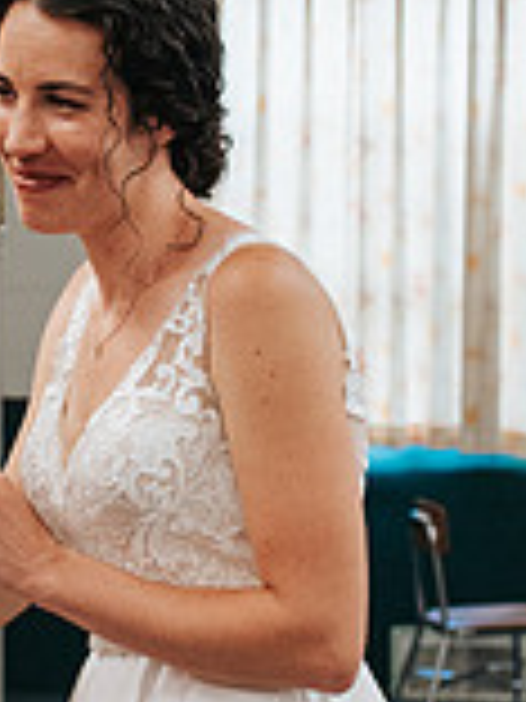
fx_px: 3100
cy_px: 326
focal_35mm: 153
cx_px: -32
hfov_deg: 9.6
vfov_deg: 12.9
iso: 1000
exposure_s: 1/125
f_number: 3.2
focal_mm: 35
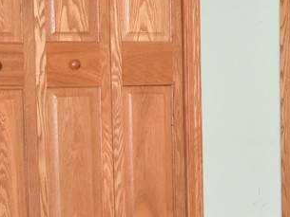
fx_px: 1282
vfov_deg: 9.7
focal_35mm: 153
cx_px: 508
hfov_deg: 12.0
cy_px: 199
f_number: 4
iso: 800
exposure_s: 1/60
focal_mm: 20
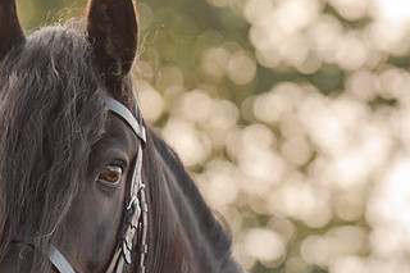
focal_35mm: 623
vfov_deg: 2.2
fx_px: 7091
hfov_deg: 3.3
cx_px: 354
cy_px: 403
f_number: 4
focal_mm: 175
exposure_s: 1/800
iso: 560
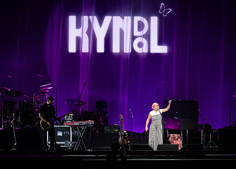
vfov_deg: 7.4
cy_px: 86
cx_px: 111
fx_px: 1311
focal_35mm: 196
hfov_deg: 10.3
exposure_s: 1/400
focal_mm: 165
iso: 3200
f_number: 2.8
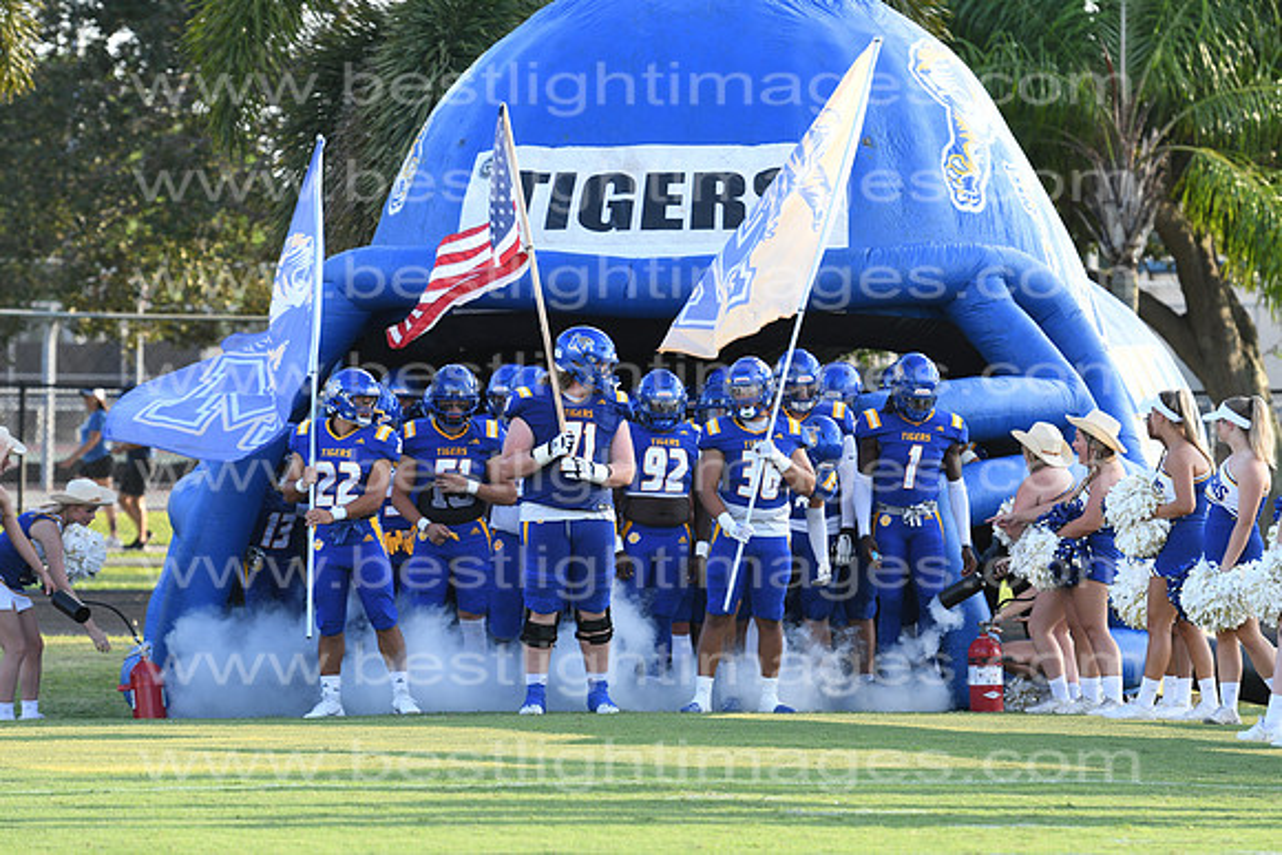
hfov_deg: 8.3
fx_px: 8815
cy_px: 428
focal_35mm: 248
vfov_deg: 5.6
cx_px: 641
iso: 360
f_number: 5.6
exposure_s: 1/500
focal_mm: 165
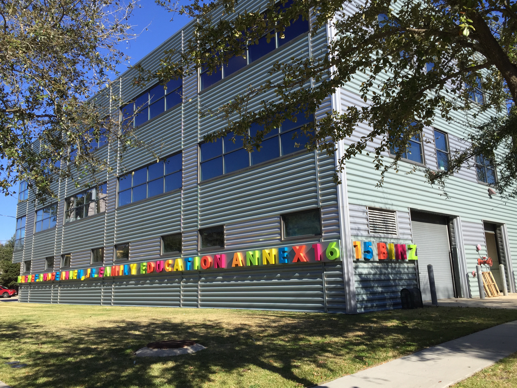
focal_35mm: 29
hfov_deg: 61.7
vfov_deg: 48.2
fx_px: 433
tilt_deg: +13.7
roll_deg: +2.1
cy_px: 194
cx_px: 258
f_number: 2.2
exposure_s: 1/1319
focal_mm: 4.15
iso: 32
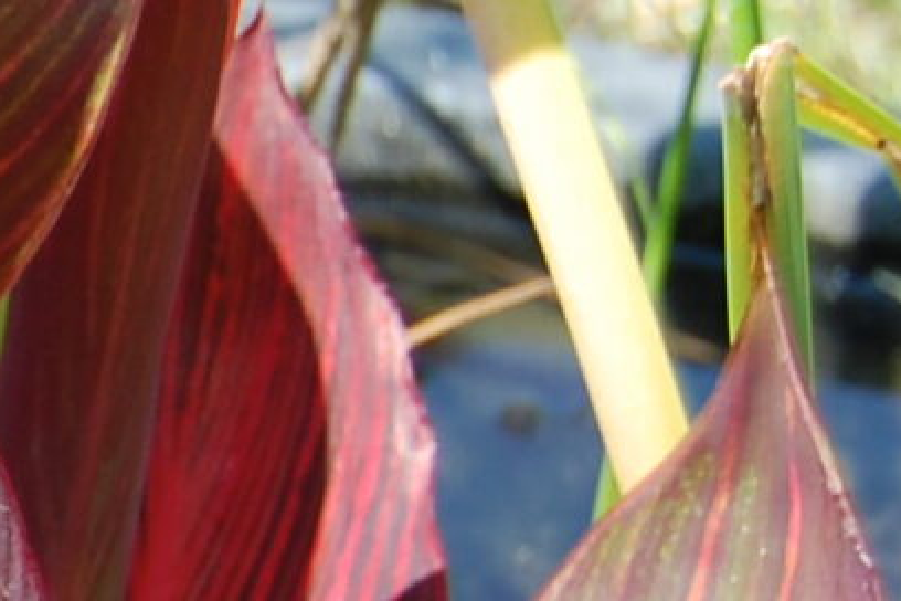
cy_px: 873
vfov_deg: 3.8
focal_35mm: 357
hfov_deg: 5.4
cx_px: -1846
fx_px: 8934
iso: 200
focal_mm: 38
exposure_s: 1/160
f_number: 6.3
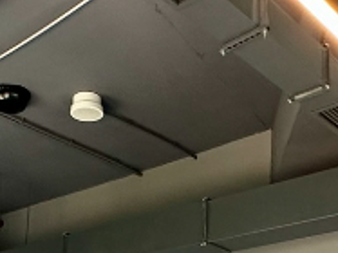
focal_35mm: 75
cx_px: 141
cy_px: 445
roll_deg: -1.3
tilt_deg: +1.5
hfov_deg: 26.0
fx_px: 732
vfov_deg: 16.6
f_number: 2.2
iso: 160
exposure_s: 1/99
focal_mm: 2.22
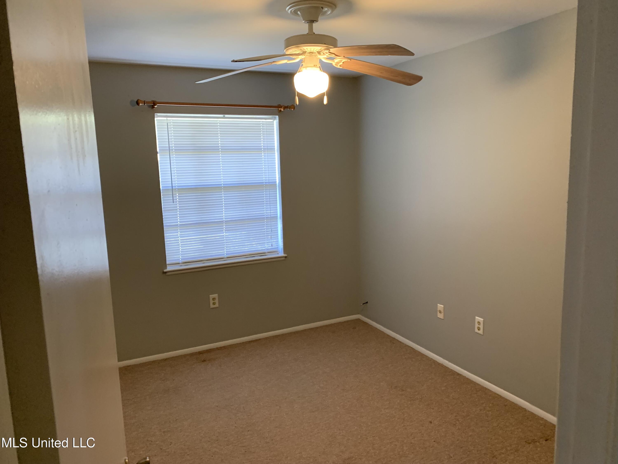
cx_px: 309
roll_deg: +2.6
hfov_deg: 67.3
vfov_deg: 53.1
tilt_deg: -8.2
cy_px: 232
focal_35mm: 26
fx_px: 464
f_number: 1.8
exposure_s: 1/60
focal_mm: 4.25
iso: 200
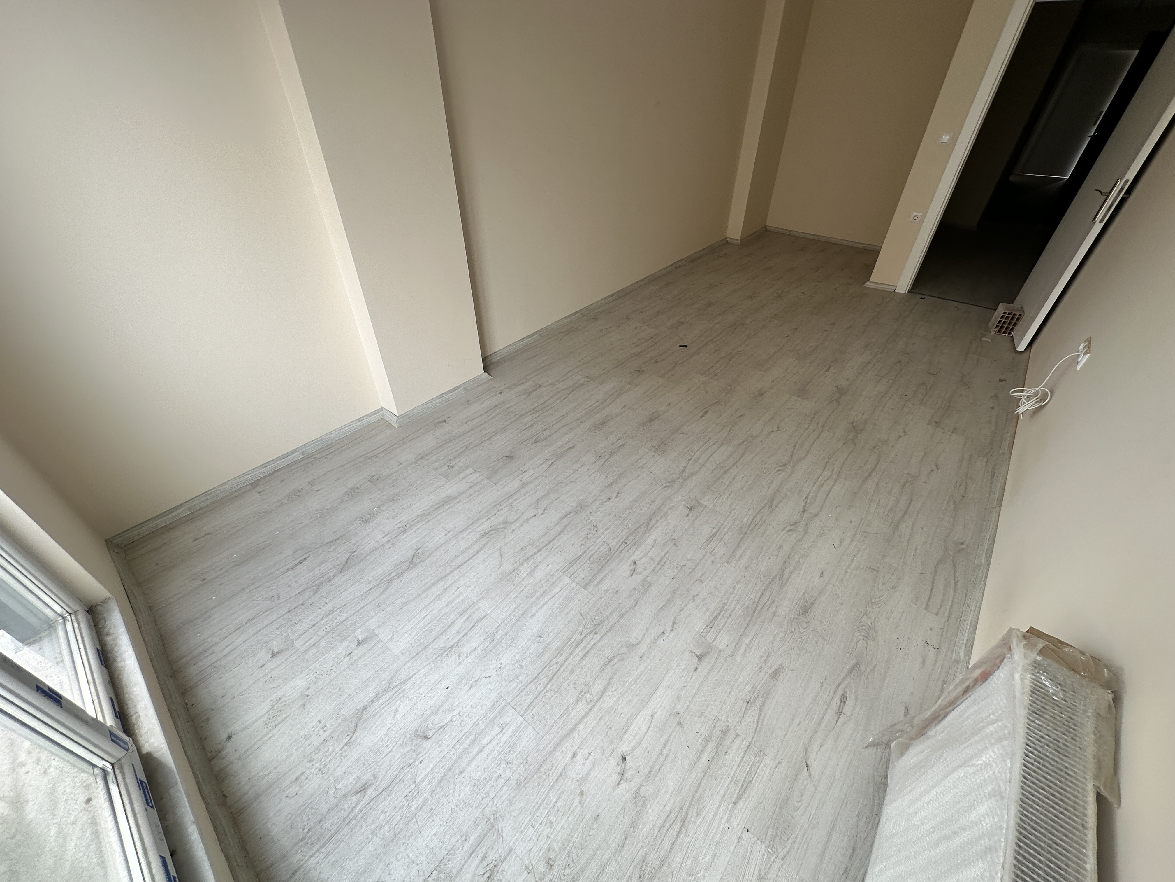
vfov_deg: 85.7
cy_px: 441
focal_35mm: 14
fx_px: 475
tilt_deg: -37.3
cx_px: 588
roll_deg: -1.8
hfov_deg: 102.1
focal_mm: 2.22
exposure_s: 1/110
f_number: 2.2
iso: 40
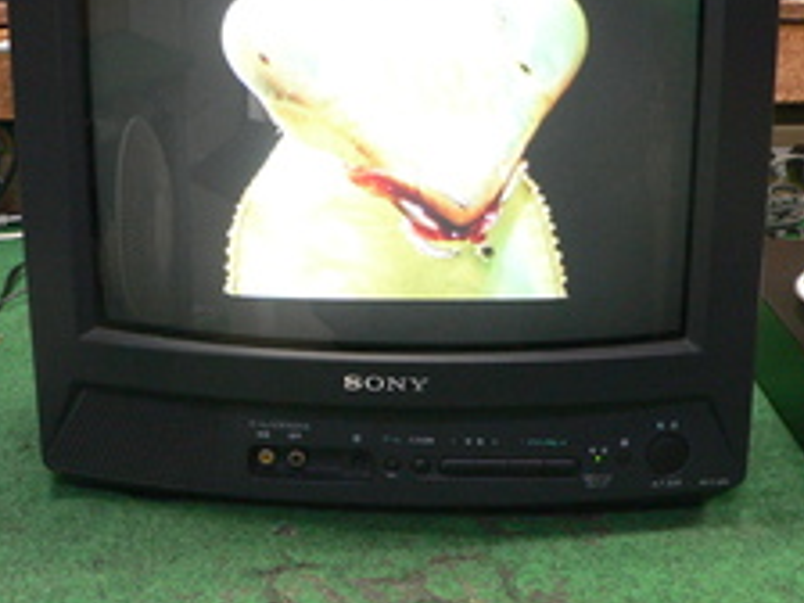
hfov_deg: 31.6
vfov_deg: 24.0
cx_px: 485
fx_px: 1417
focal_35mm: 61
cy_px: 253
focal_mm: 6
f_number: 2.8
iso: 200
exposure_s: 1/13
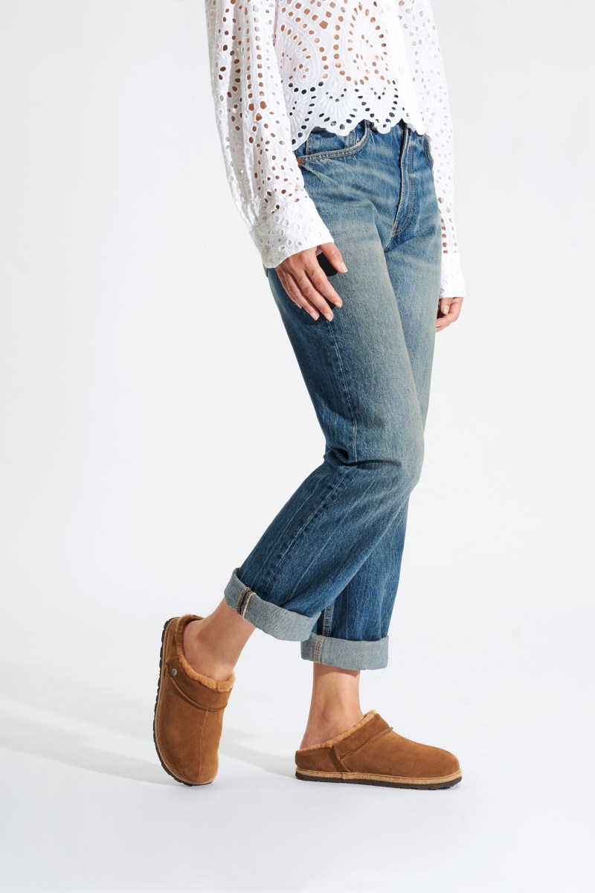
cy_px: 446
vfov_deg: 34.5
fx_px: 1438
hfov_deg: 23.4
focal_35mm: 58
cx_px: 298
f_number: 11
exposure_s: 1/160
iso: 100
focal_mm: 58
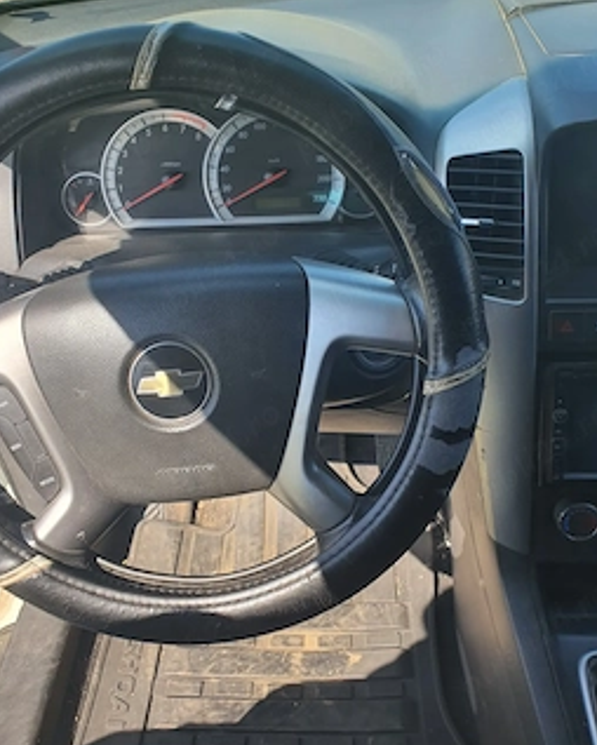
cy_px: 320
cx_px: 287
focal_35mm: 32
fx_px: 706
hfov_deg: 45.8
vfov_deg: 55.4
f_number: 2.4
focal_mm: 4.3
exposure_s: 1/518
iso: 50
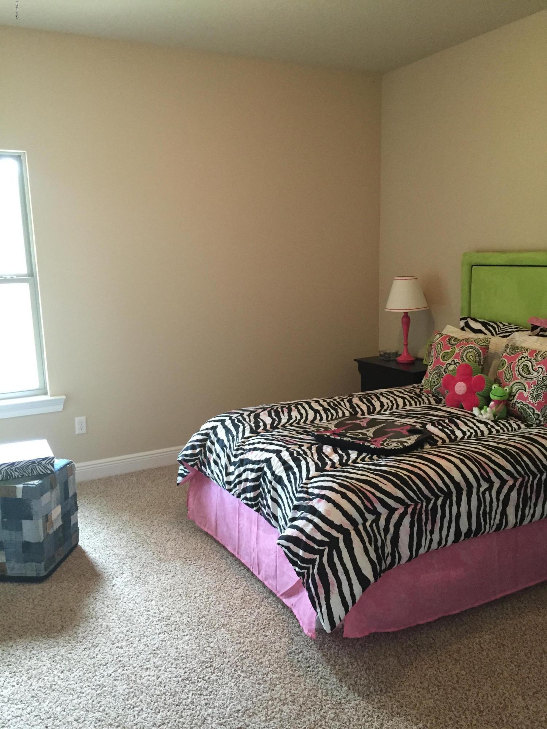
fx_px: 611
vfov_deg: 61.7
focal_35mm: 29
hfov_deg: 48.2
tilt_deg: -9.4
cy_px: 364
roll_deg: +1.3
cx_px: 274
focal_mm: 4.15
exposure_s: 1/24
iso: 250
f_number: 2.2
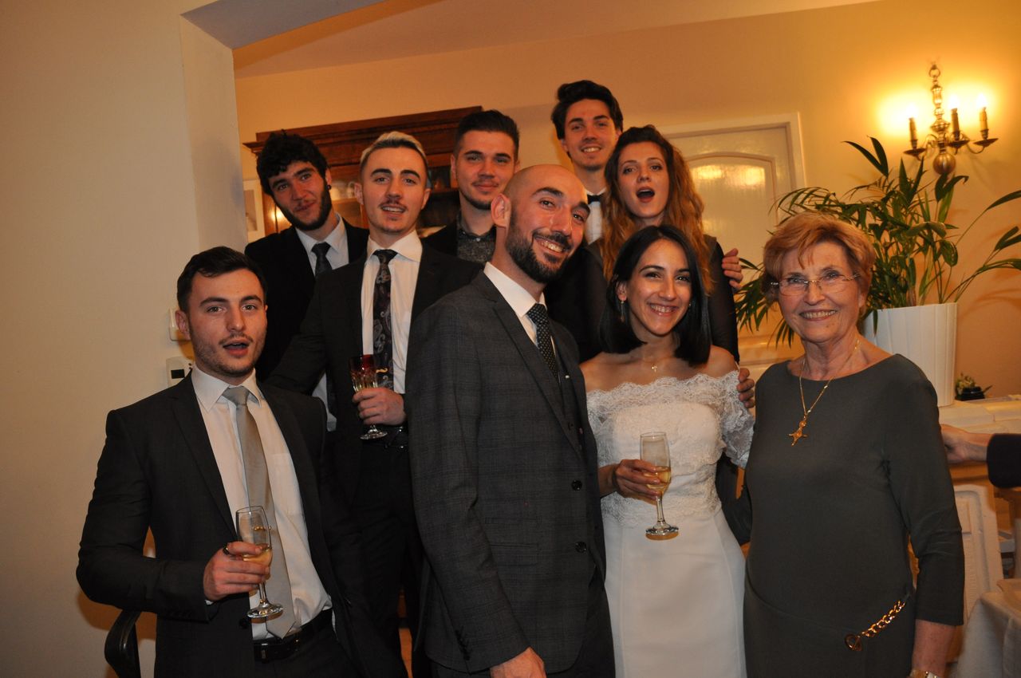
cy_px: 339
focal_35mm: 33
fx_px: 935
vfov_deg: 39.9
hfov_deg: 57.3
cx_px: 510
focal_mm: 22
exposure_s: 1/60
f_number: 4
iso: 800
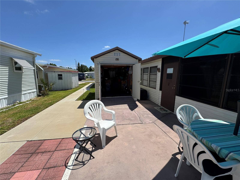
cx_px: 120
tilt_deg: -8.8
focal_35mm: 14
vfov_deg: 85.7
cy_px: 90
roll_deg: -0.5
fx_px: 97
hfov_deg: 102.1
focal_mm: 2.22
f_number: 2.2
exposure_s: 1/2208
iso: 50
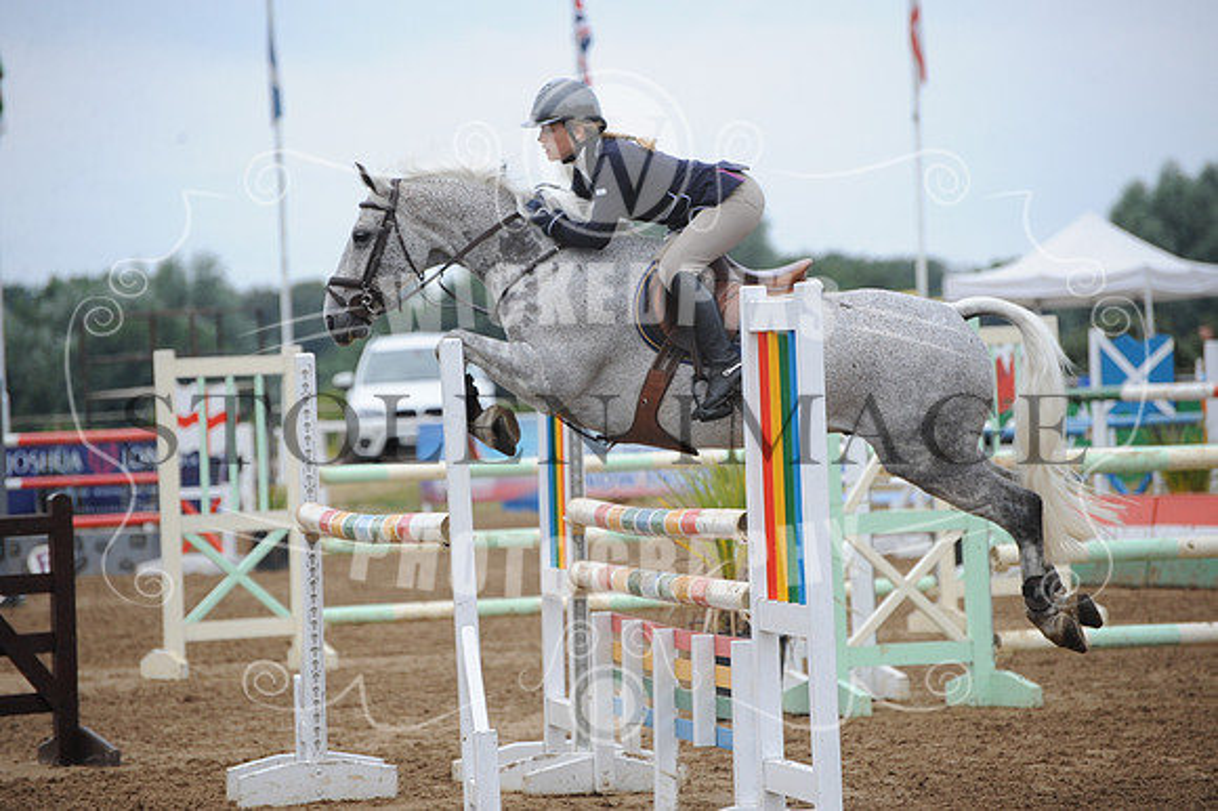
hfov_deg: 10.3
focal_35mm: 200
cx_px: 609
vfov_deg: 6.9
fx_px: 6763
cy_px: 406
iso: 1000
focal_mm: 200
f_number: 5.6
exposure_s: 1/1600
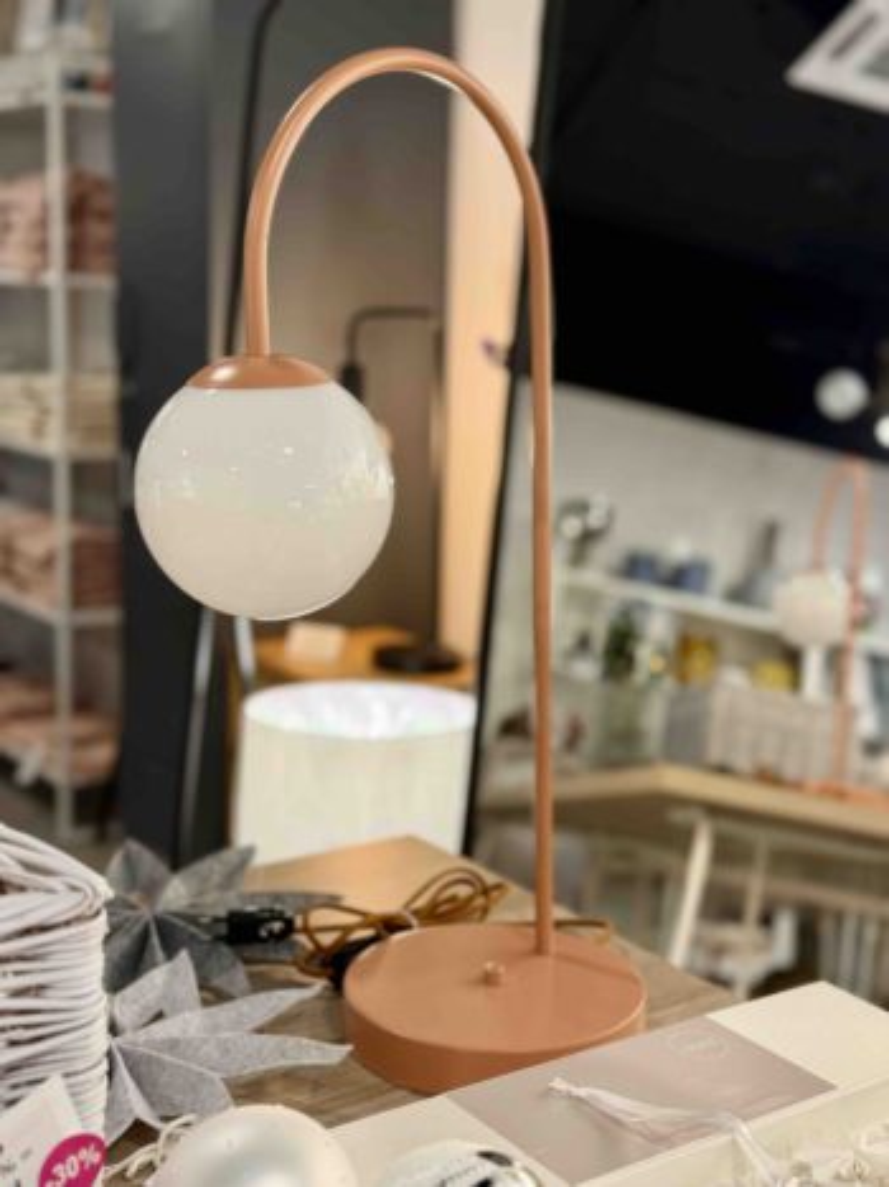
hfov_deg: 30.3
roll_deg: -1.5
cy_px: 594
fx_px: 1644
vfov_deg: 39.7
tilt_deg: -10.4
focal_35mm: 48
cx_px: 444
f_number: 1.78
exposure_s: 1/50
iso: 64
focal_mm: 6.76
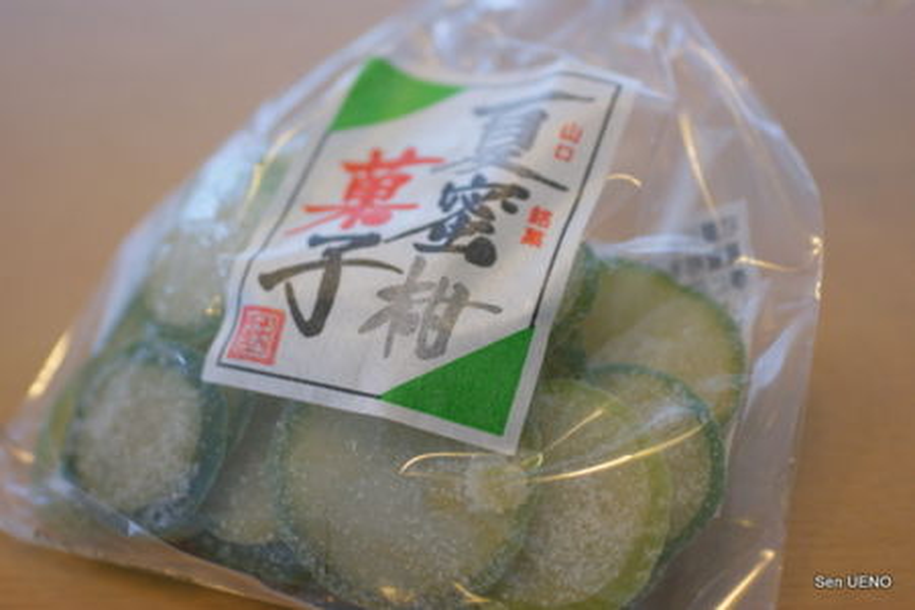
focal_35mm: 75
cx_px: 458
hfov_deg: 27.0
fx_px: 1906
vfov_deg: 18.2
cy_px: 305
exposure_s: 1/80
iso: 400
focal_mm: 50
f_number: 2.8
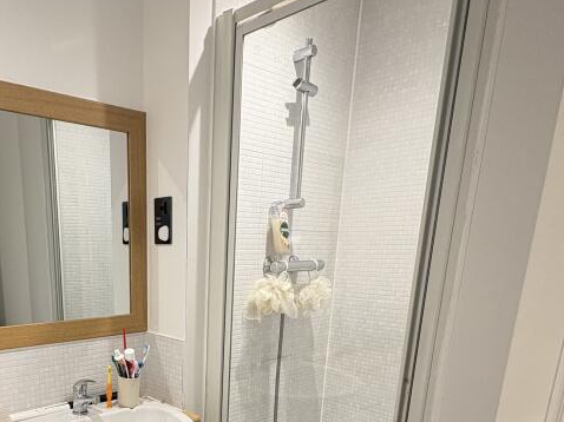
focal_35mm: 30
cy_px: 384
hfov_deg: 58.0
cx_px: 168
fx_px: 489
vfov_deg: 42.6
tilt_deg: -15.5
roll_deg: +0.7
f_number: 2.2
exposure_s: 1/50
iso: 200
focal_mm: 2.22
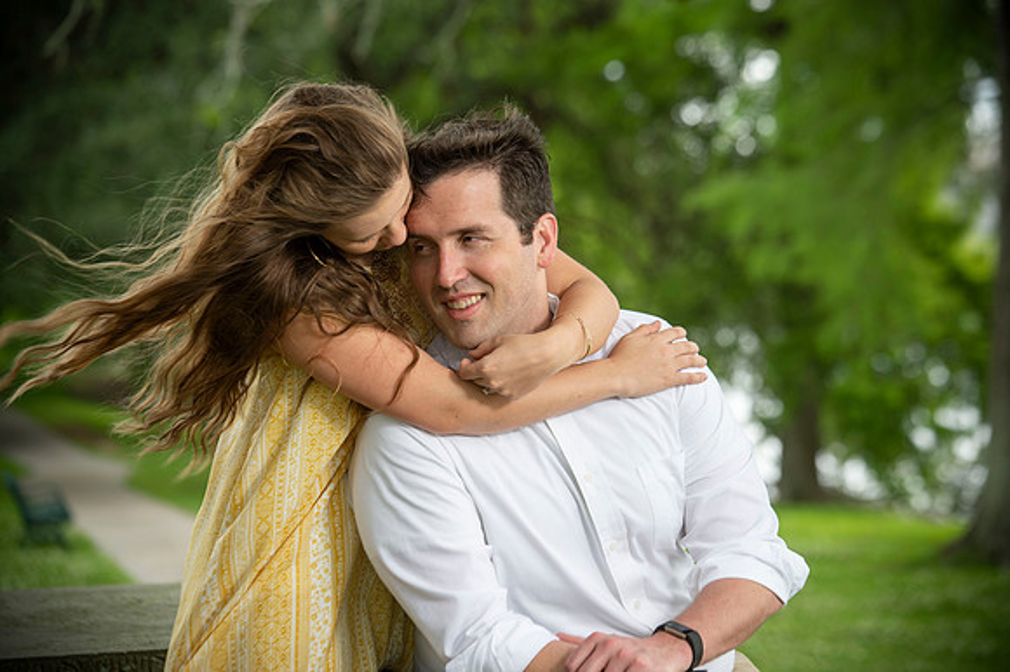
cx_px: 505
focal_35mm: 135
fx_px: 3785
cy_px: 336
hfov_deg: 15.2
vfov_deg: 10.1
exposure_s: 1/125
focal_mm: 135
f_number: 5.6
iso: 125
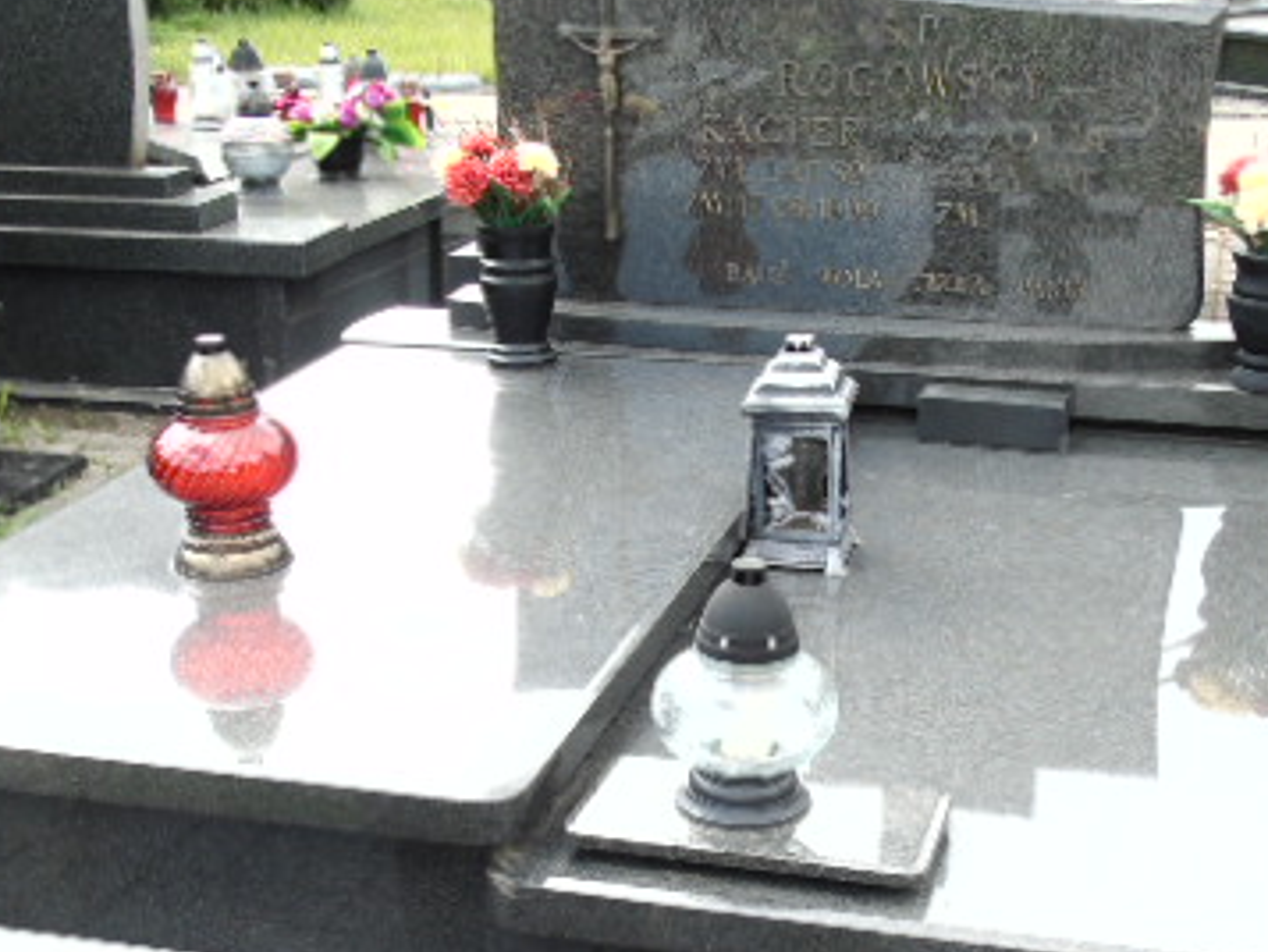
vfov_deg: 27.7
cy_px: 710
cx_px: 689
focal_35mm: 52
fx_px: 1905
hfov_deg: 36.8
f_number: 3.6
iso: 80
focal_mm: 5.2
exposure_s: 1/160
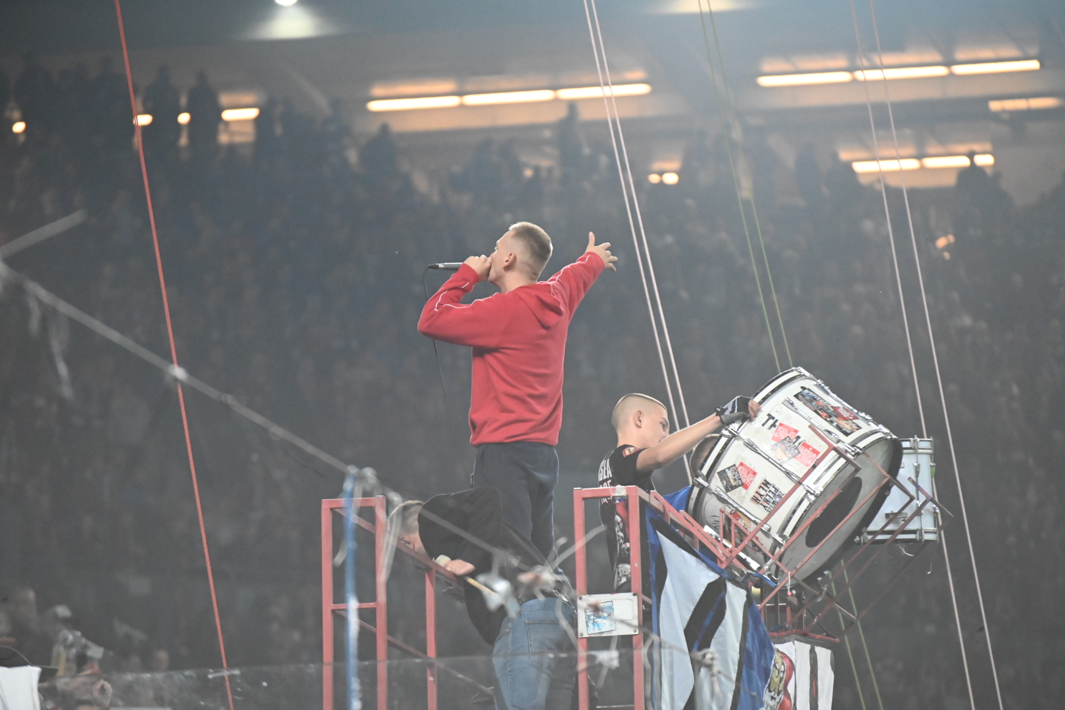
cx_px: 532
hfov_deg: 9.4
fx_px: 6508
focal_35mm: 220
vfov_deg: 6.2
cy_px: 355
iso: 9000
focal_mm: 220
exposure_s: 1/1000
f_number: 5.3
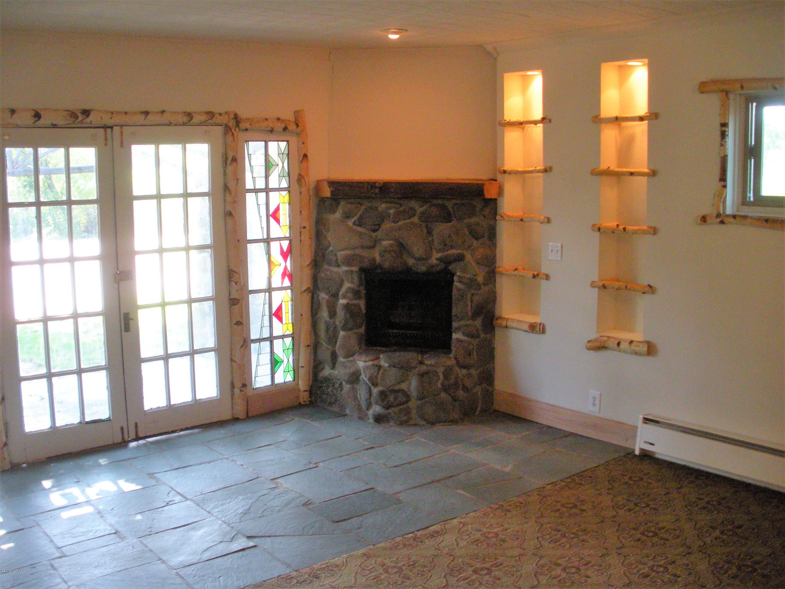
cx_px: 392
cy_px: 294
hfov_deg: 51.4
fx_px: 816
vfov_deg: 39.7
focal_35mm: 36
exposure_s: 1/66.3
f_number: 3.5
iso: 366
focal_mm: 6.3
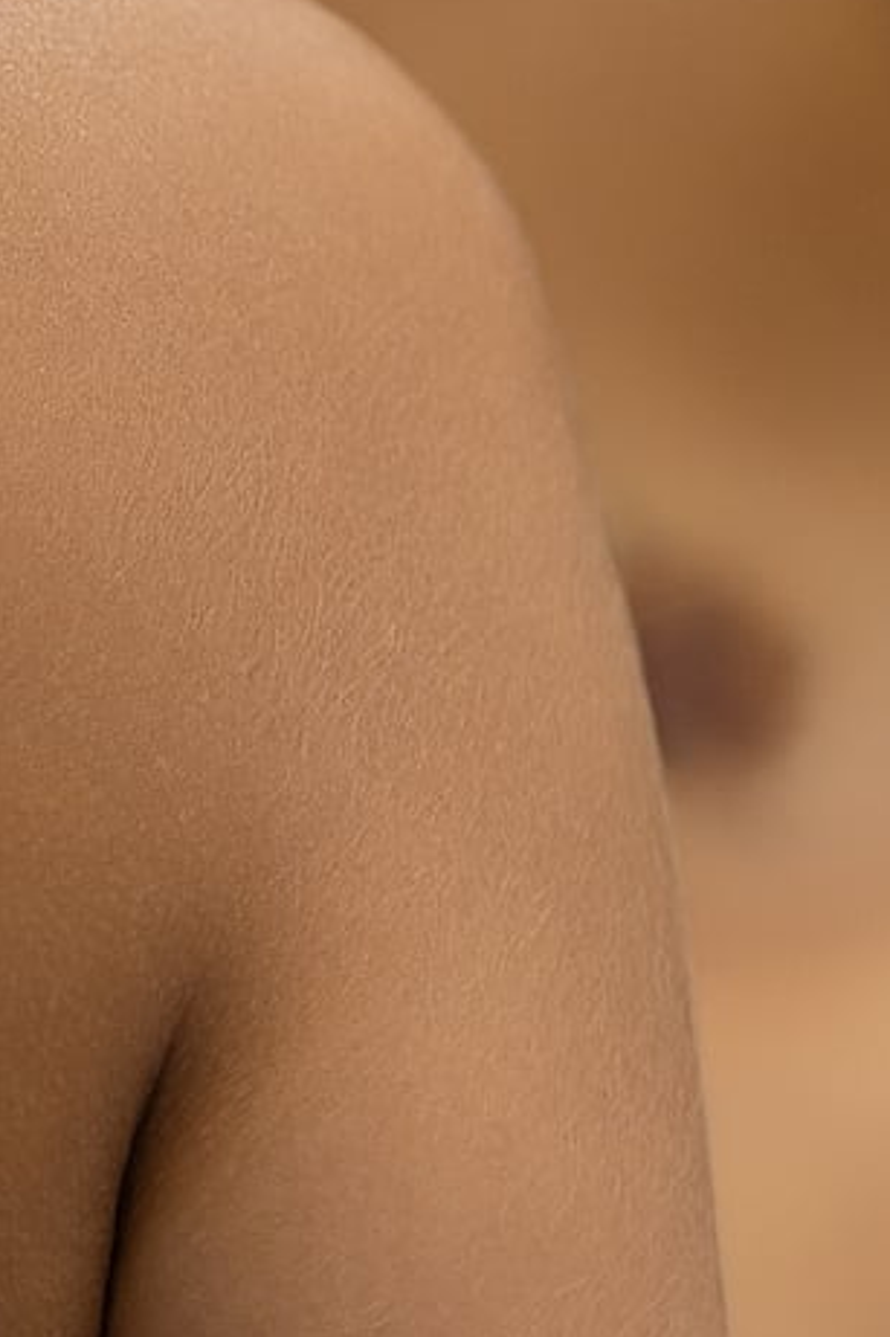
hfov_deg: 6.8
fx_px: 7422
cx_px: -96
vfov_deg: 10.0
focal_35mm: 200
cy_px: -647
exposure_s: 1/160
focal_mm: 48
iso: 250
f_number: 2.8
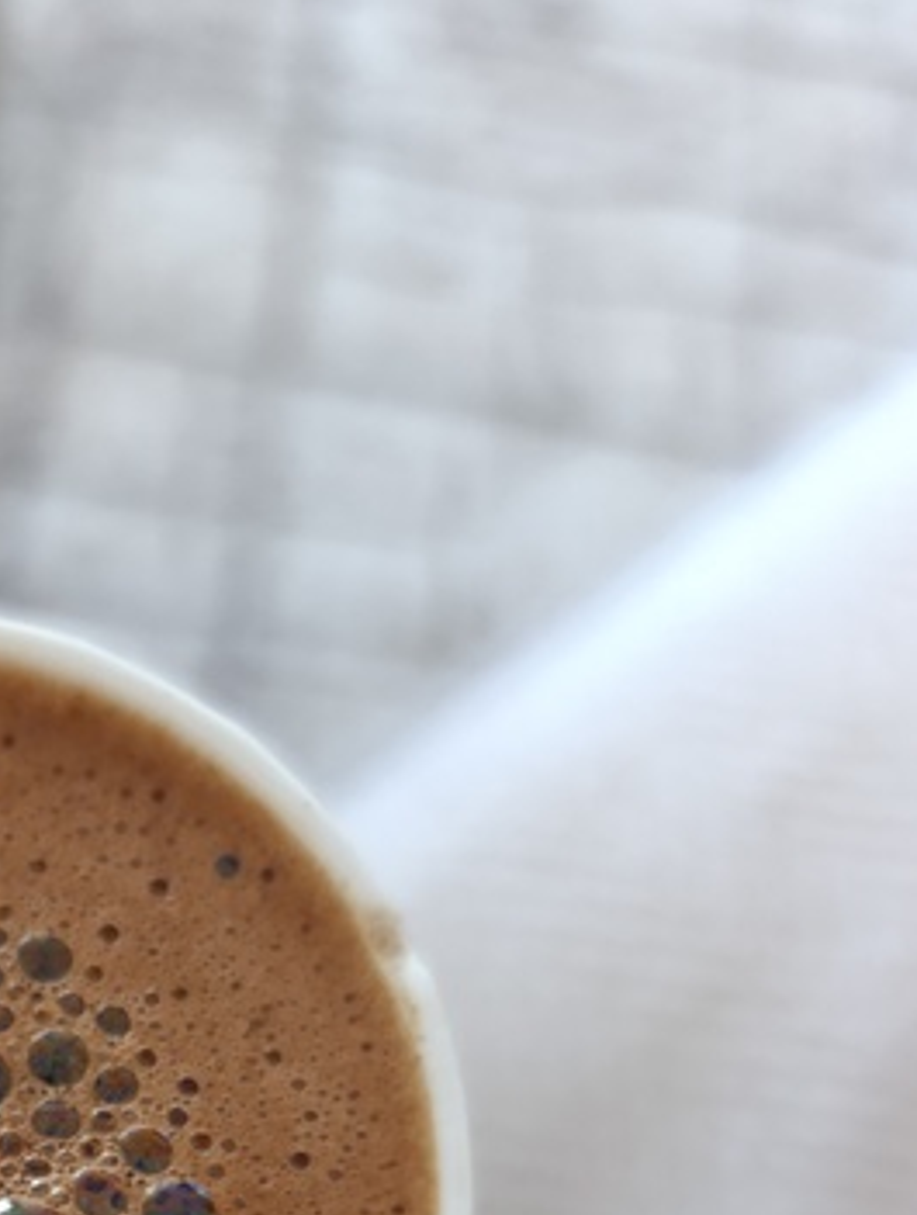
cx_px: -111
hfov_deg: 23.0
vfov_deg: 29.4
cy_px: 1288
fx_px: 2110
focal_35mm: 60
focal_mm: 6.14
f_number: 1.6
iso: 1600
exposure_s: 1/25
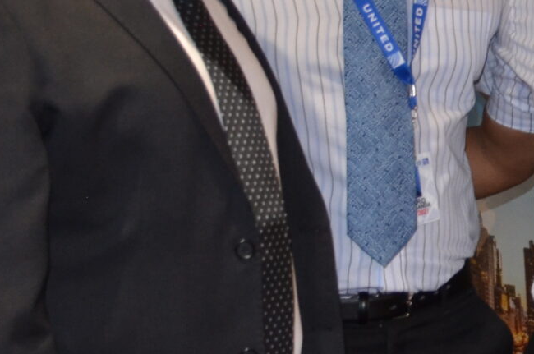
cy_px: 0
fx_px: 1925
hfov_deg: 14.2
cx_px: 910
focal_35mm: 130
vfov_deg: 10.4
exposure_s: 1/60
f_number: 3.5
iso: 800
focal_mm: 22
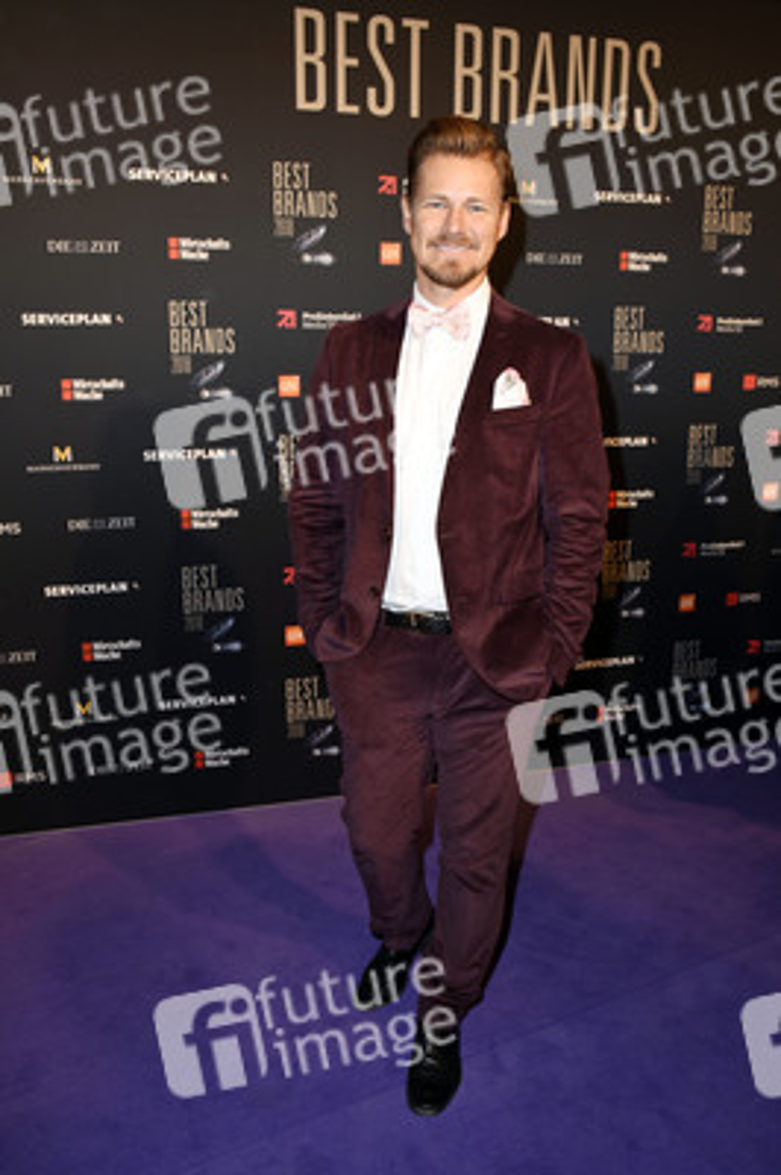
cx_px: 390
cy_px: 588
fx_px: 1076
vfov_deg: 57.3
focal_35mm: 33
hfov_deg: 39.9
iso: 250
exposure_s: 1/60
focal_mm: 22
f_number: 6.3
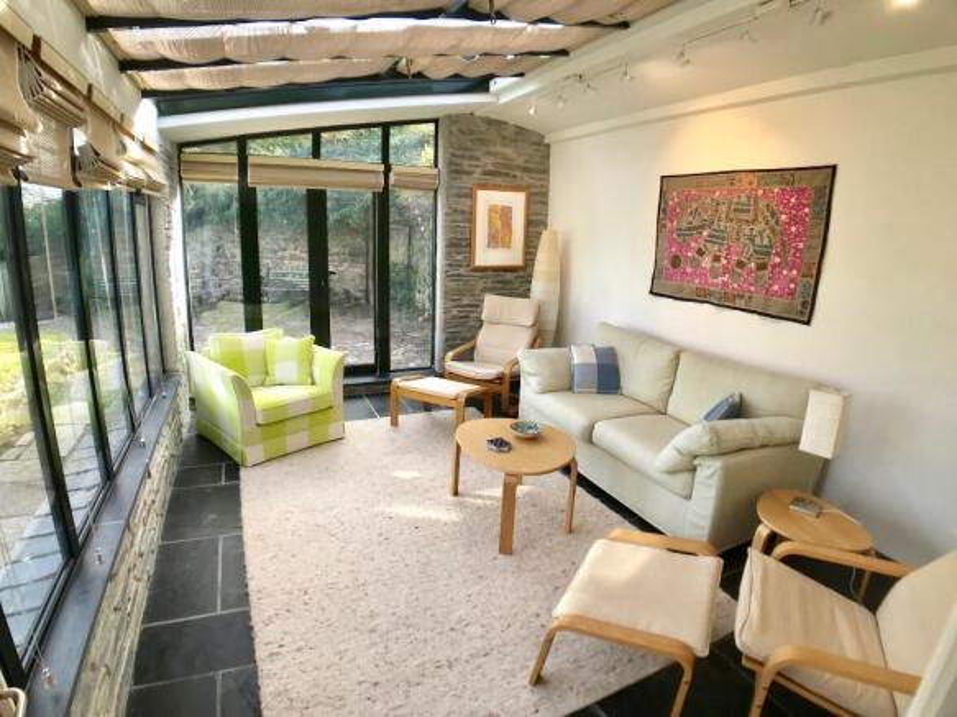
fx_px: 774
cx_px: 478
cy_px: 358
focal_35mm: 28
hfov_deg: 63.5
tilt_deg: -13.8
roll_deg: -2.6
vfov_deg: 49.7
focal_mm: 3.99
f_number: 1.8
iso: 20
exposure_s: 1/174
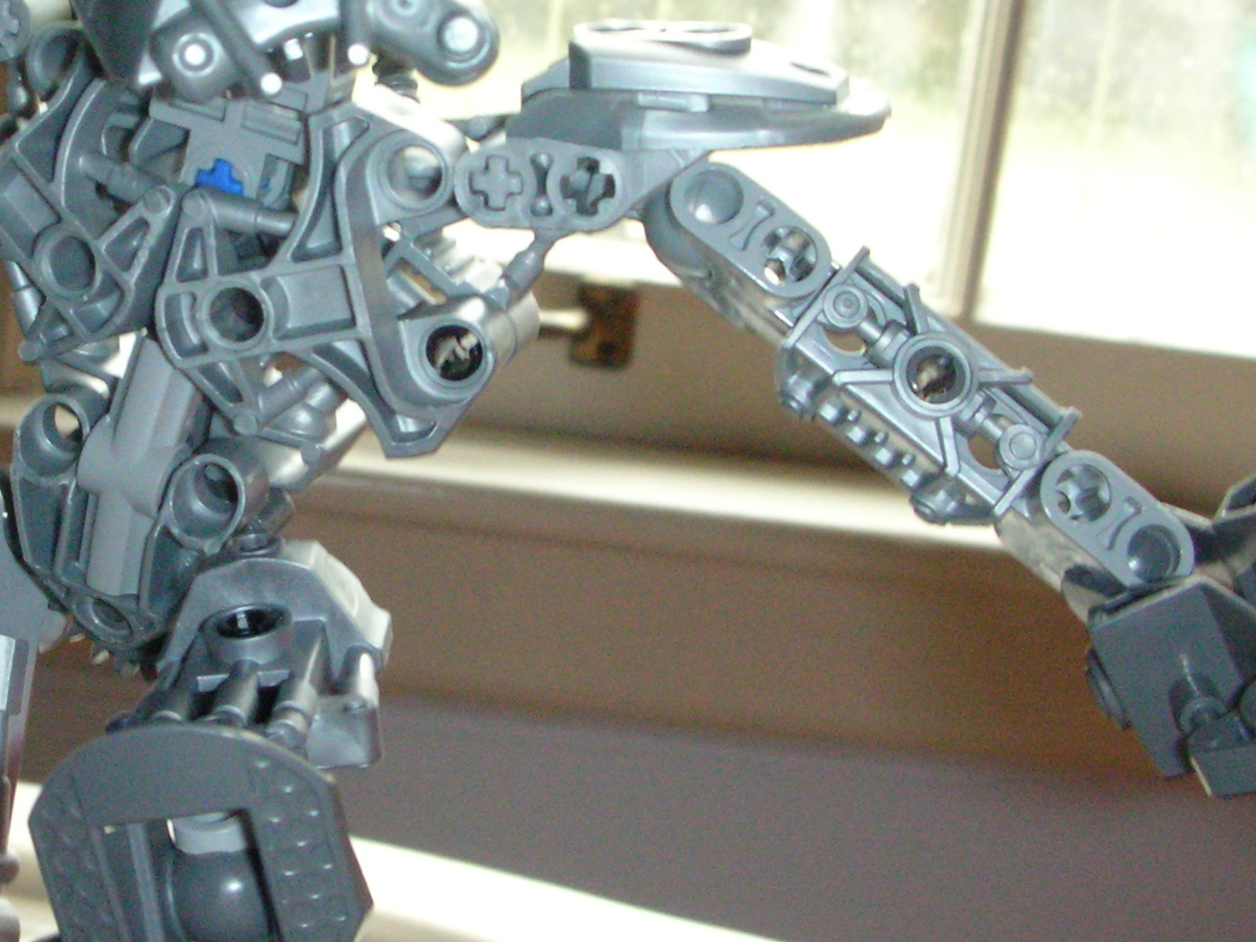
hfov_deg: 26.7
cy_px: 376
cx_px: 186
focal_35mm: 71
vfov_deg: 20.7
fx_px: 2576
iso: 200
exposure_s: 1/24.4
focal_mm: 5.8
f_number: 3
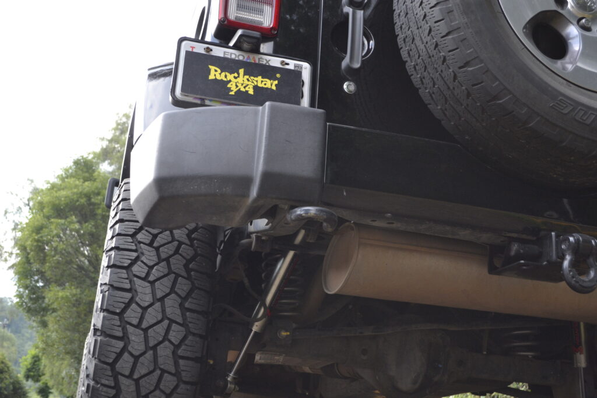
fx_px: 721
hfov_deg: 45.0
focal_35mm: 44
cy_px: 199
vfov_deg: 30.9
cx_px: 298
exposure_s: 1/125
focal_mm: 29
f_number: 5.6
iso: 360
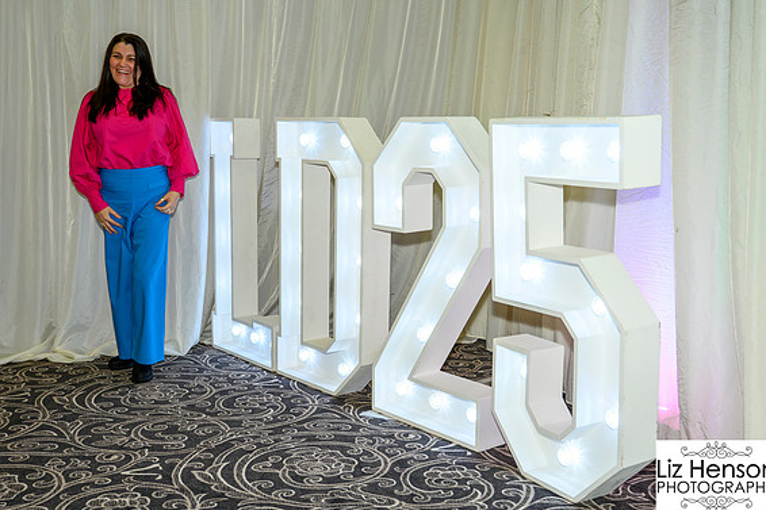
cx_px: 376
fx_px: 851
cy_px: 253
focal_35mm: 40
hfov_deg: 48.5
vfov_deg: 33.4
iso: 1250
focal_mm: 35
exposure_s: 1/160
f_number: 4
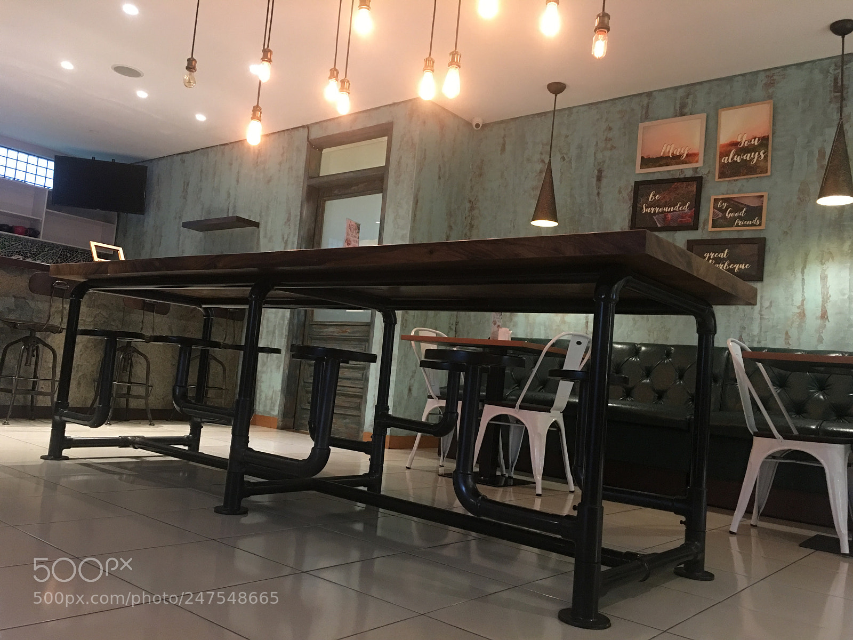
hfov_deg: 61.7
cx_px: 426
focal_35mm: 29
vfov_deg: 48.2
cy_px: 320
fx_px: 715
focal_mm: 4.15
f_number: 2.2
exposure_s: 1/8
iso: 125
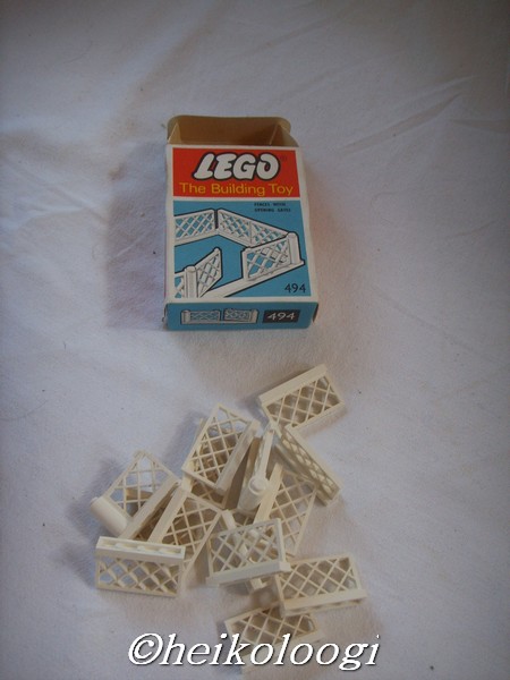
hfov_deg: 36.8
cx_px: 255
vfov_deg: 47.9
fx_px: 766
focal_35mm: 39
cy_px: 340
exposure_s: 1/60
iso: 100
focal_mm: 6.6
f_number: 3.5
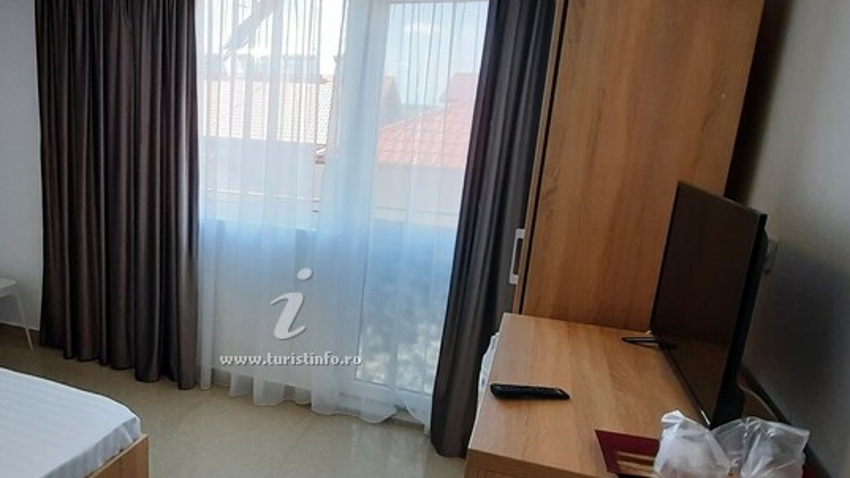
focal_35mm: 27
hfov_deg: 67.5
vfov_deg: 42.6
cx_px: 269
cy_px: 293
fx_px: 609
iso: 50
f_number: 2.2
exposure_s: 1/100
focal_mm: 1.74
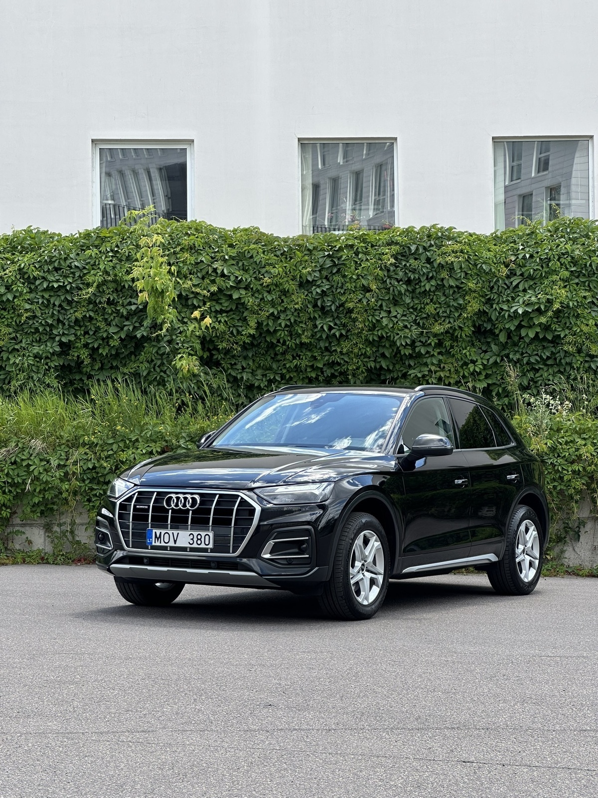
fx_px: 1774
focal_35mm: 77
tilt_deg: +3.5
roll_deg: +0.3
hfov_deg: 19.1
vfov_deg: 25.3
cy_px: 399
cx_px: 299
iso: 32
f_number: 2.8
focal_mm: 9
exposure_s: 1/266
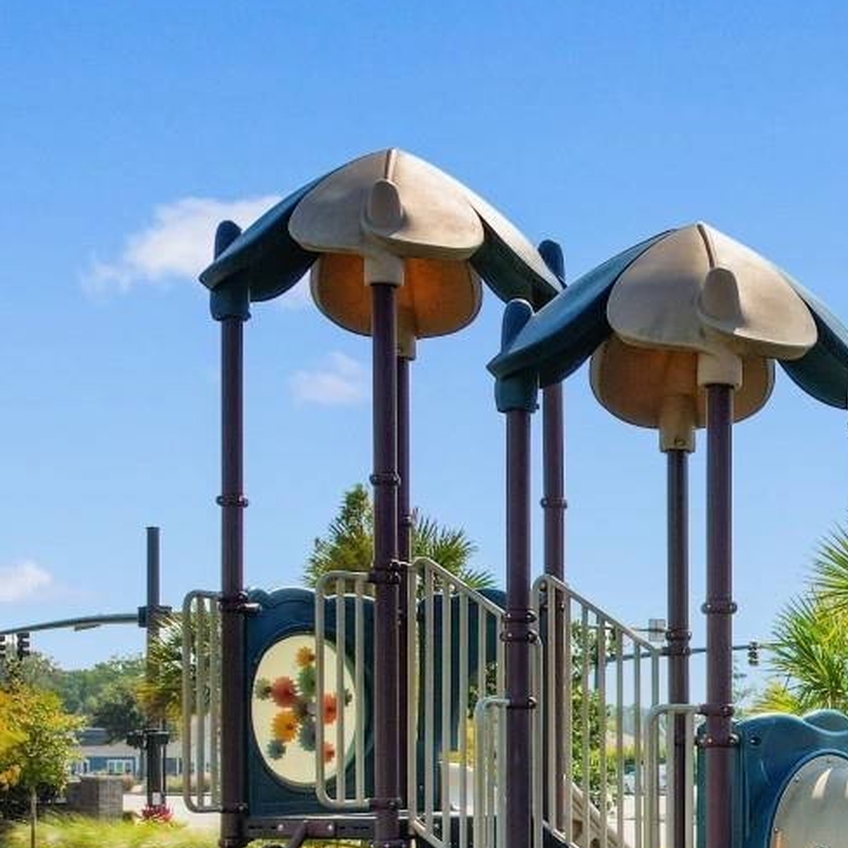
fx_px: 1718
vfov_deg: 27.0
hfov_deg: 25.0
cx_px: 1014
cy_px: 723
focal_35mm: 62
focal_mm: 8.38
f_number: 2.8
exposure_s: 1/400
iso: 100
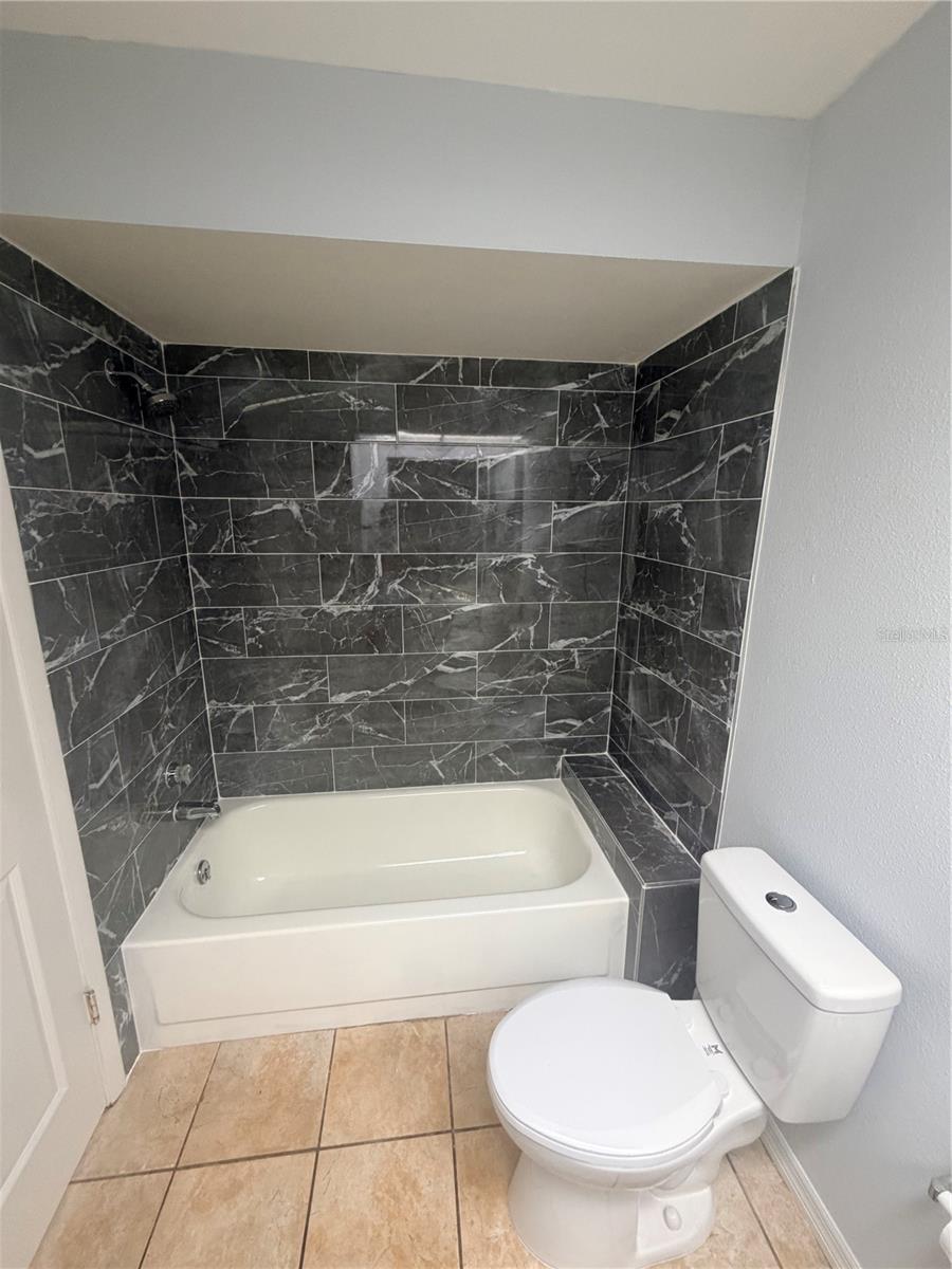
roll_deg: -1.2
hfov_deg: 85.7
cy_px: 634
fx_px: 513
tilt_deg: -12.3
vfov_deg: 102.1
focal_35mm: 14
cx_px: 476
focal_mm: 2.22
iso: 320
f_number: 2.2
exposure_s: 1/60
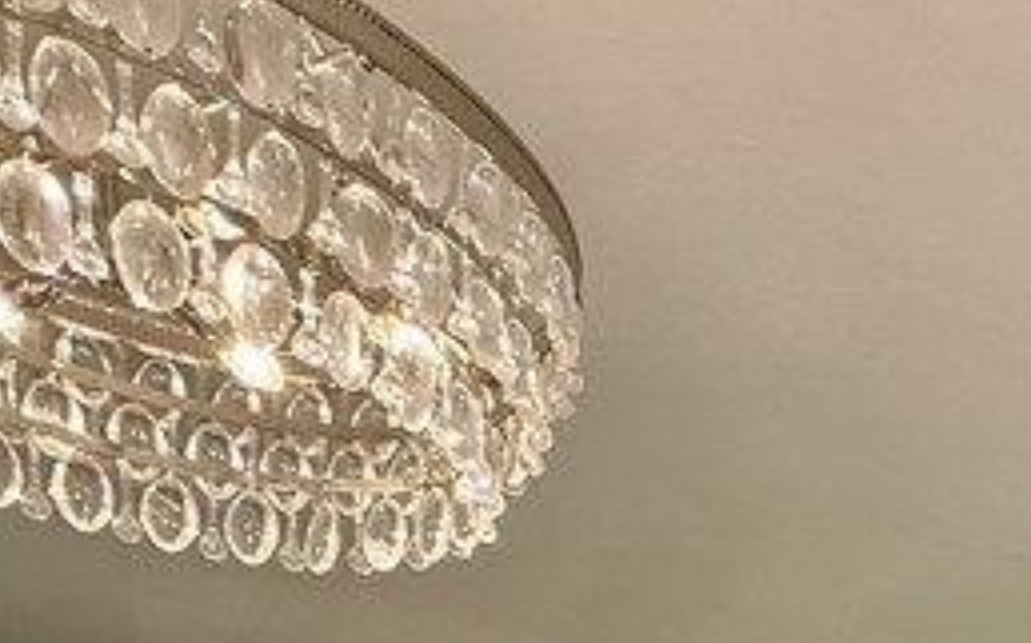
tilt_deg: -1.4
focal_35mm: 59
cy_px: 1370
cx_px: 1662
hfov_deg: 24.2
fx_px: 1657
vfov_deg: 15.9
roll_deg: +0.1
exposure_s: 1/120
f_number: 2.2
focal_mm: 2.22
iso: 80
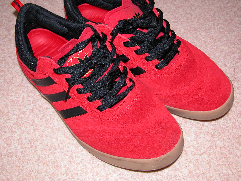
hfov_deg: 42.9
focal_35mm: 44
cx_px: 120
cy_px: 72
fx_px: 306
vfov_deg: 32.8
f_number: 2.8
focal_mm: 8.9
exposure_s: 1/60
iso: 100
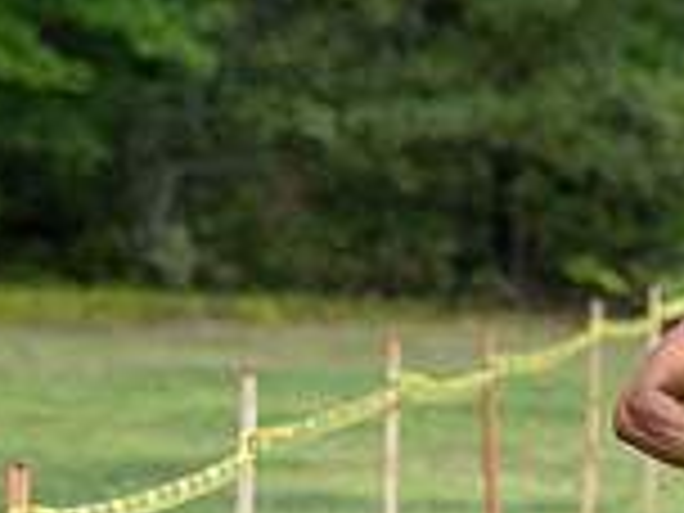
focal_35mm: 496
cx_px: 986
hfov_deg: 4.0
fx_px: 9801
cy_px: 506
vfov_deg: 3.0
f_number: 4.5
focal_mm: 135
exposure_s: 1/640
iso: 320
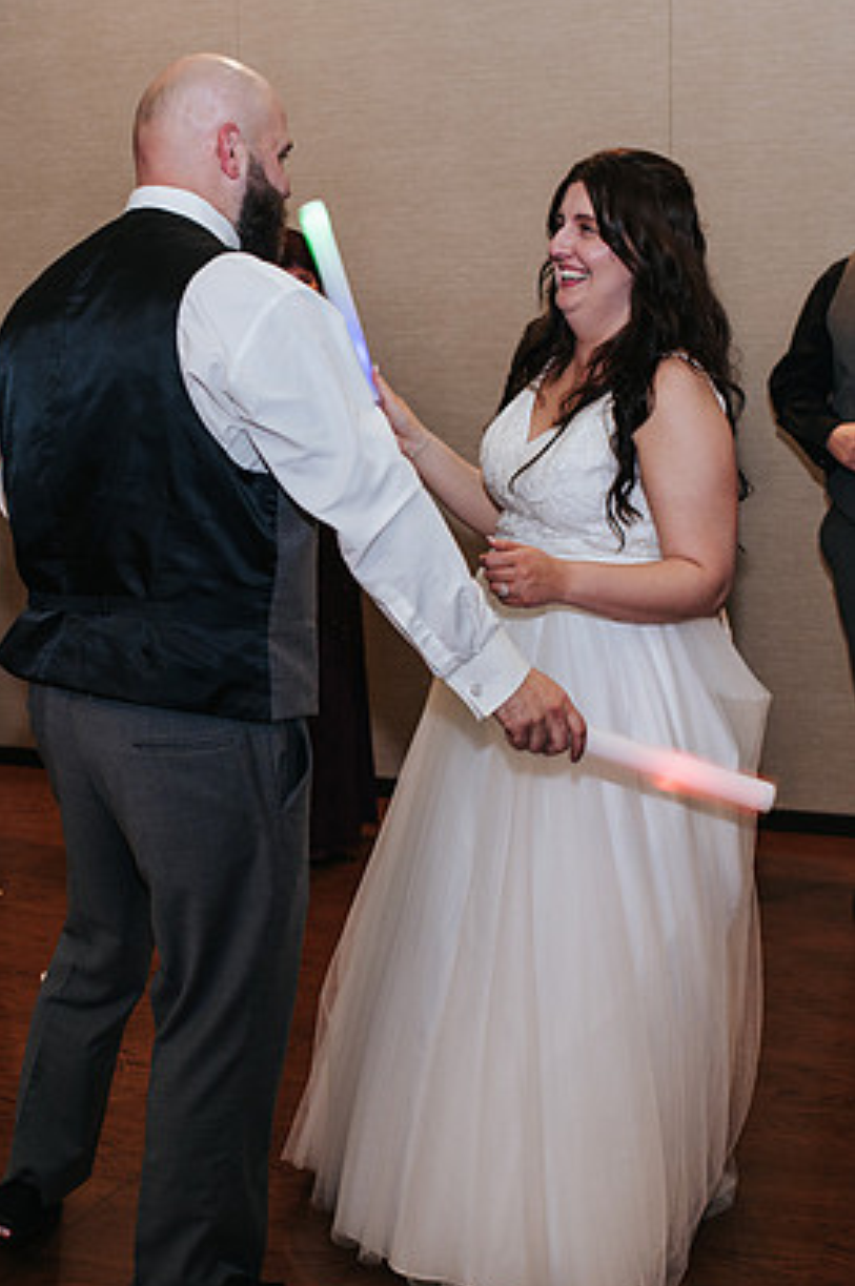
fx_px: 2071
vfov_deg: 34.5
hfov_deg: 23.2
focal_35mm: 58
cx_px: 285
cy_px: 646
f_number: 3.2
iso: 800
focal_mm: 35
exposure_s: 1/200
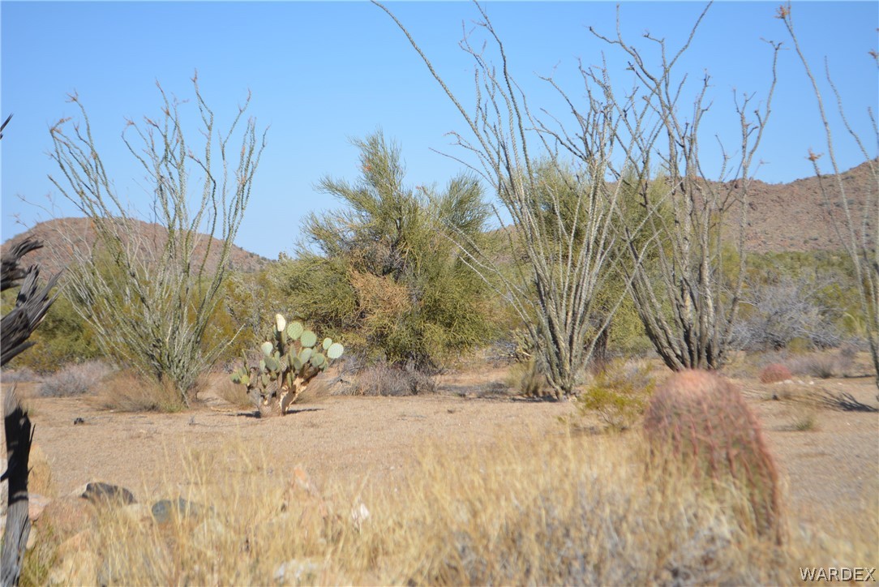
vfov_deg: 16.6
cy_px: 294
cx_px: 440
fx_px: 2015
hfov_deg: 24.6
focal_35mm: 82
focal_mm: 55
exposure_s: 1/1600
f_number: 6.3
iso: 400
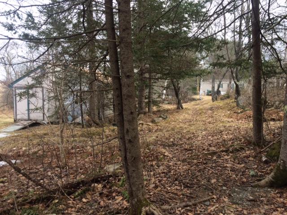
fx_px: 240
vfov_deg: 48.2
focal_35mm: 29
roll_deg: +1.9
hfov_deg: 61.7
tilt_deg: -7.5
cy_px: 108
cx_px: 144
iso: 32
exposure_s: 1/461
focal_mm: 4.15
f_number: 2.2
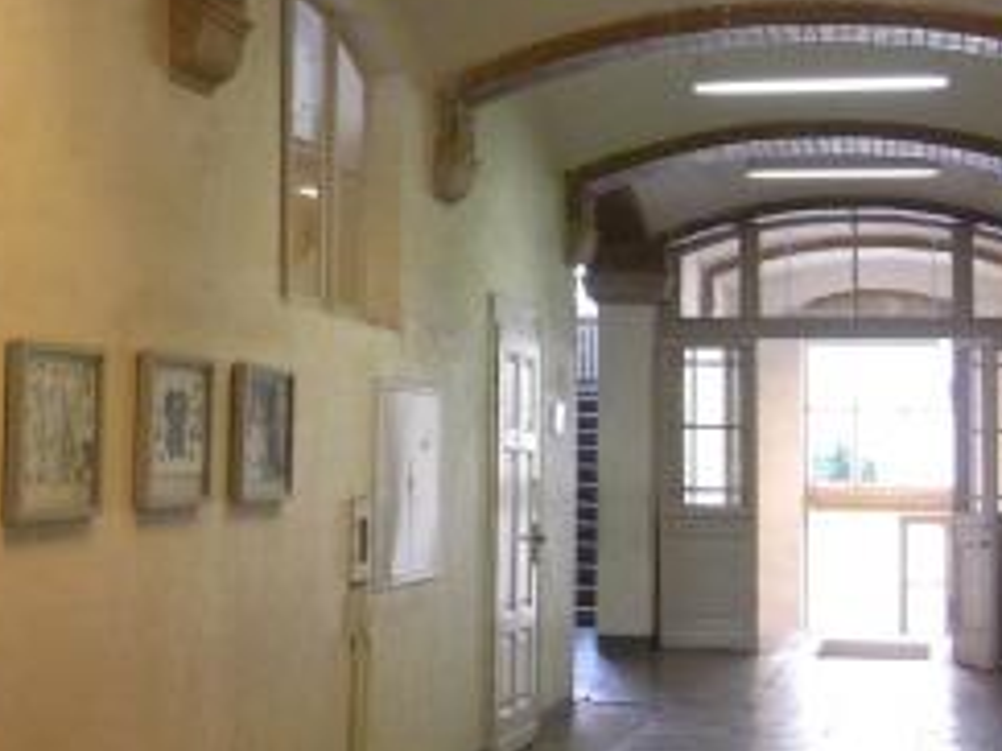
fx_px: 2025
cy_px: 165
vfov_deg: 20.8
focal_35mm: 70
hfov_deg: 27.0
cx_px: 136
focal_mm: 7.9
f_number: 2.8
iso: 800
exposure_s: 1/80
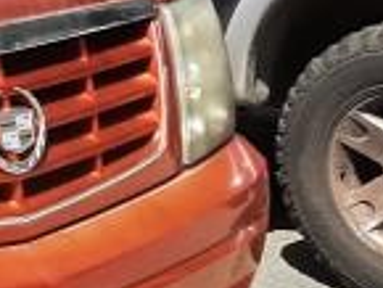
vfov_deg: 10.4
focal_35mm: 143
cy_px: 50
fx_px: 1583
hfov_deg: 11.3
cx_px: -555
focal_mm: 3.93
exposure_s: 1/1938
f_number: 1.7
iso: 40
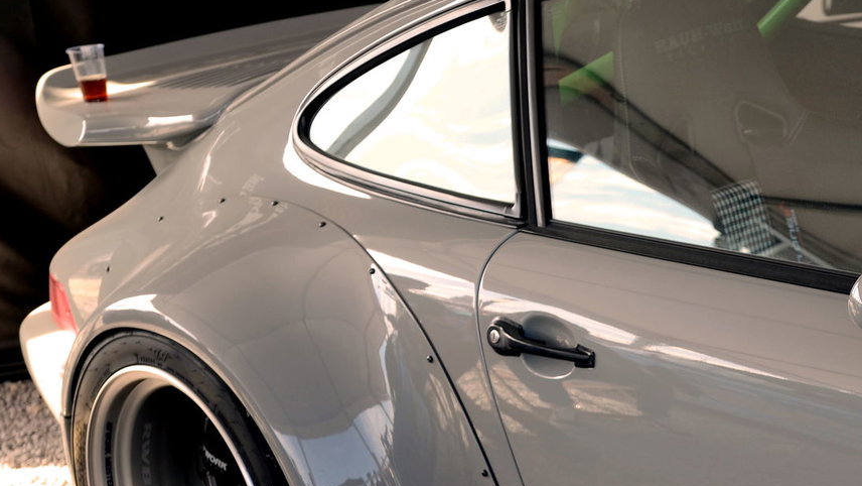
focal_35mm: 82
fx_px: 1875
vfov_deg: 14.5
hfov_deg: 25.6
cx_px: 636
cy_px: 475
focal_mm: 28
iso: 125
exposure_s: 1/200
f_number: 3.5
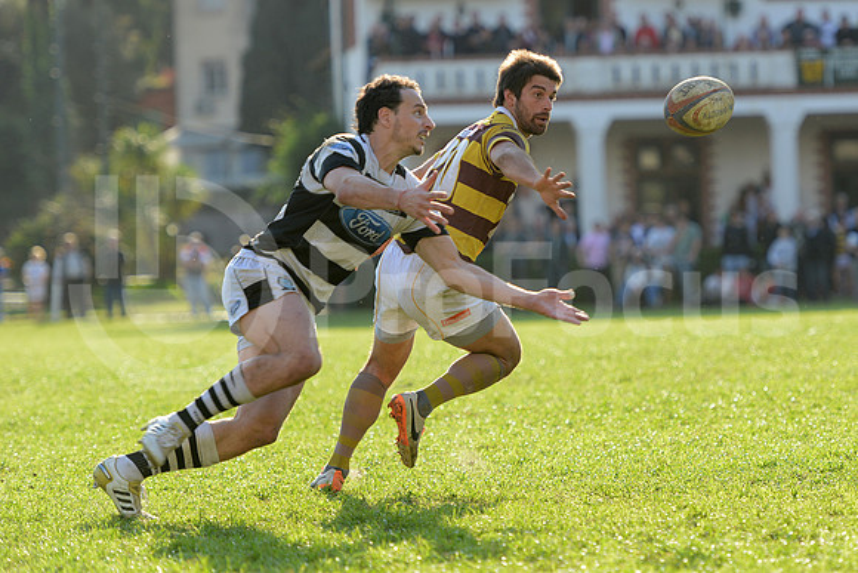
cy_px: 286
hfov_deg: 8.6
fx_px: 5721
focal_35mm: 240
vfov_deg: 5.7
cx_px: 429
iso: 320
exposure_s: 1/640
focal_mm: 240
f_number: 4
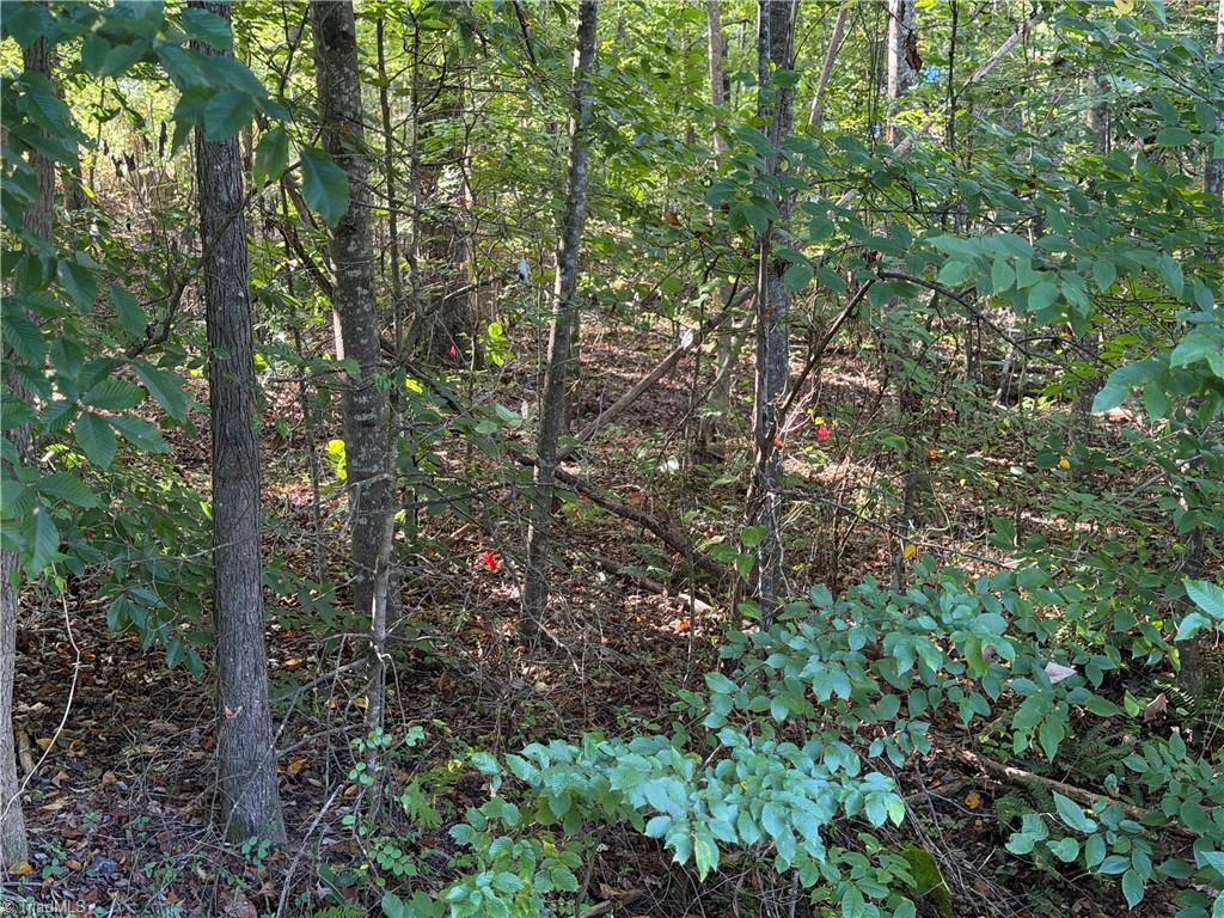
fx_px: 1697
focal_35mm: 48
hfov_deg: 39.7
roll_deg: +2.5
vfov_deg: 30.3
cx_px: 612
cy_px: 459
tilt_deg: -8.9
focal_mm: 6.76
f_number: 1.78
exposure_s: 1/60
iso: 250
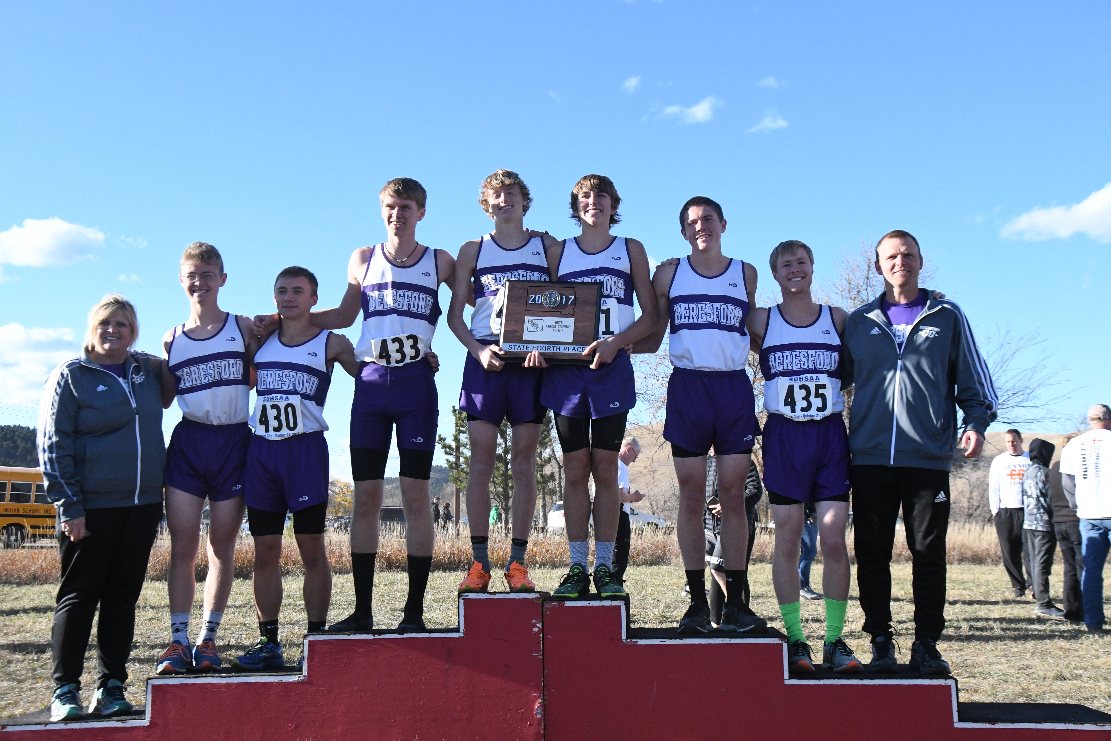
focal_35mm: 39
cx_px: 556
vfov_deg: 34.2
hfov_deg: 49.6
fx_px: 1203
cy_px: 370
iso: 2500
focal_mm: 26
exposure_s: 1/2500
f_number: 8
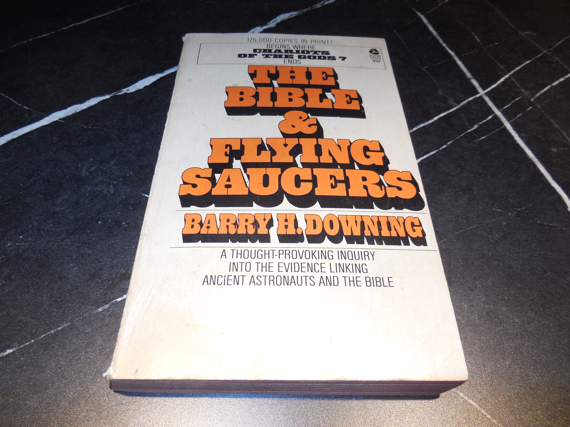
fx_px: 412
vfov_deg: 54.9
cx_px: 285
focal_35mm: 25
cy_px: 214
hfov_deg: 69.4
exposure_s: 1/40
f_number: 3.1
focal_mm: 4.5
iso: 125
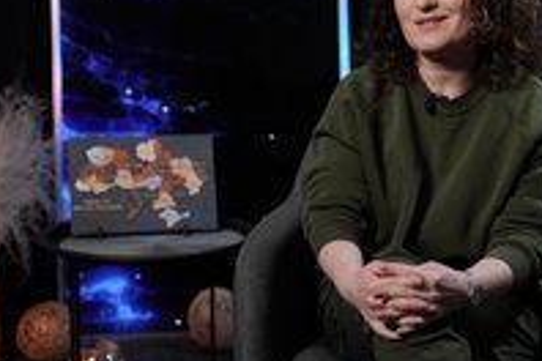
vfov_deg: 15.7
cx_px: 271
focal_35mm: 87
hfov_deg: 23.4
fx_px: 1310
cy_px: 127
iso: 1000
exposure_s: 1/250
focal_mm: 43
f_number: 2.8
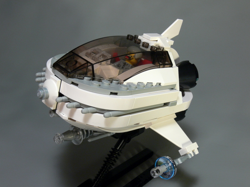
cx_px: 125
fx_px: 311
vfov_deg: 33.6
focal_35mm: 43
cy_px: 94
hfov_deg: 43.9
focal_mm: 9.1
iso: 80
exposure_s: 1/3.2
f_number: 7.1
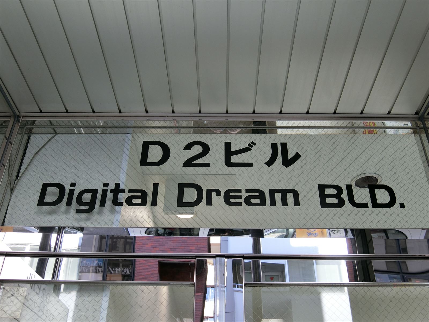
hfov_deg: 49.0
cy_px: 161
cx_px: 214
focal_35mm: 38
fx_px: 471
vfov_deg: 37.7
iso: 160
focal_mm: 8.1
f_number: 3.7
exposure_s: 1/125
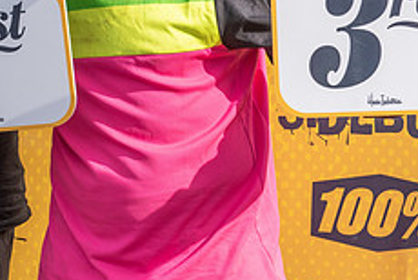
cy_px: 26
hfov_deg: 11.8
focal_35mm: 173
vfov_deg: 7.9
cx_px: 20
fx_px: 2011
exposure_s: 1/400
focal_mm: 62
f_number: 5.6
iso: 200
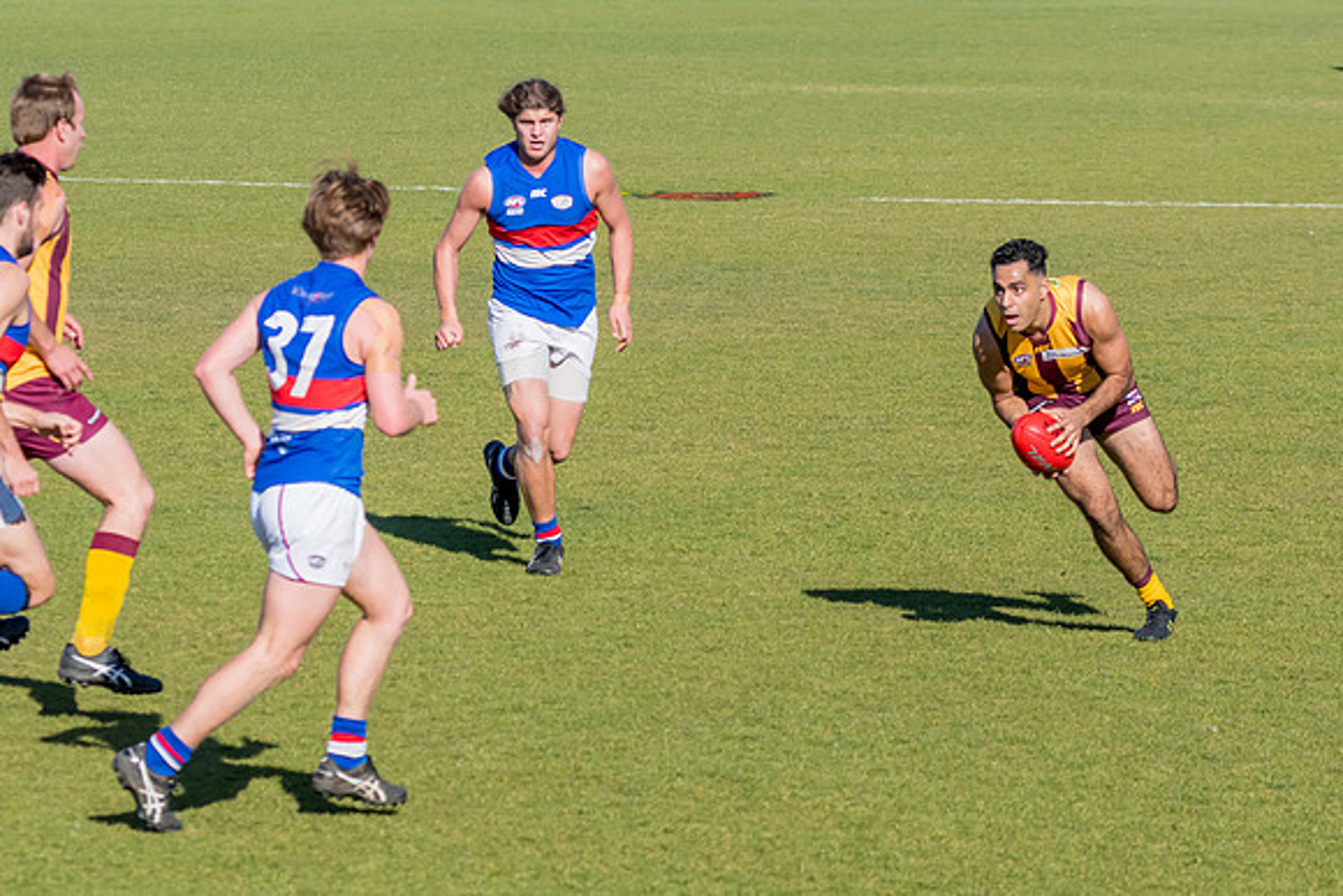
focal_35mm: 269
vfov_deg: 5.1
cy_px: 411
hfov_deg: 7.6
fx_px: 10045
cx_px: 802
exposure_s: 1/3200
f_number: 8
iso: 800
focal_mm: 150
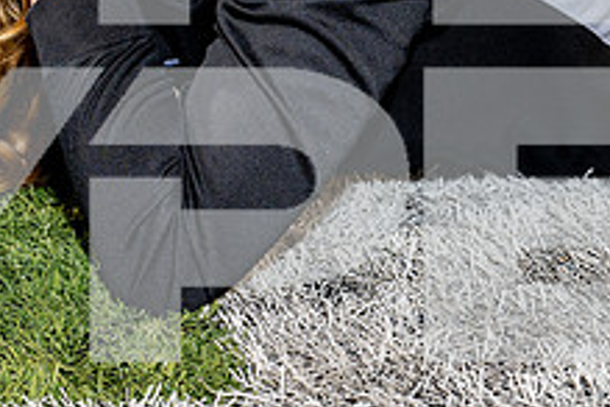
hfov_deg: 15.9
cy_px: -121
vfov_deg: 10.6
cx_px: 45
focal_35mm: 127
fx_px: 2152
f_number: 5.6
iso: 800
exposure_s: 1/250
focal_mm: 48
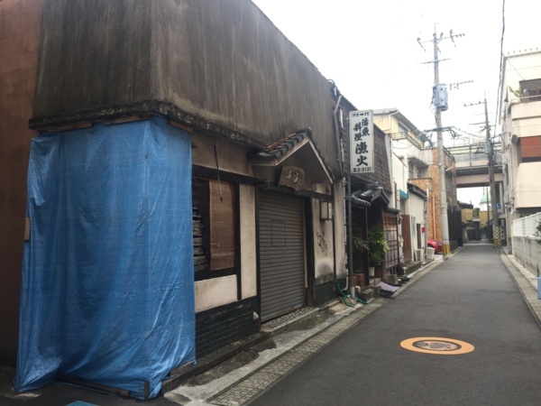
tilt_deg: +2.2
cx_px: 270
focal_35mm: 29
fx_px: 453
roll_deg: +0.7
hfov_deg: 61.7
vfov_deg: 48.2
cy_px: 203
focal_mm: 4.15
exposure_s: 1/157
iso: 32
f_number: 2.2
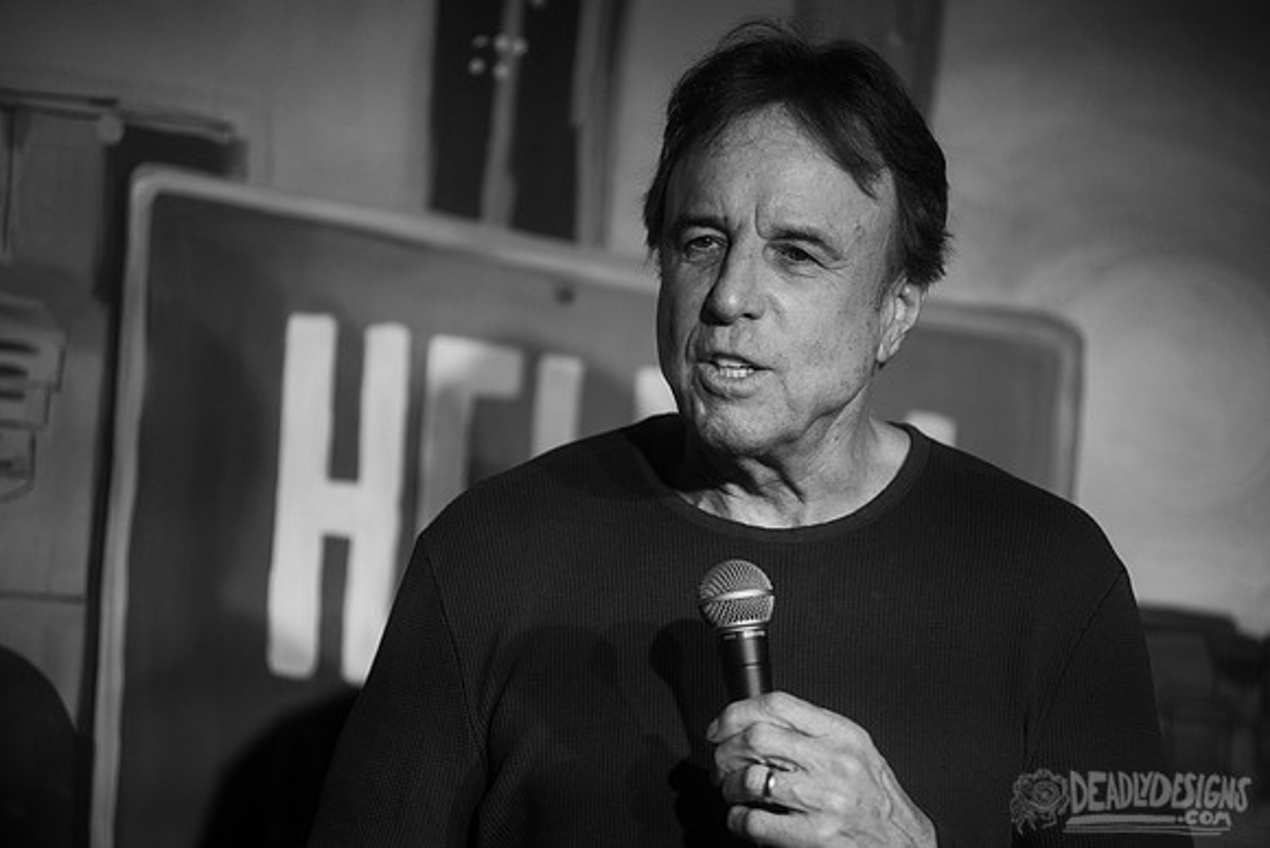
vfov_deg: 6.9
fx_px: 7057
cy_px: 424
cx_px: 635
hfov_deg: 10.3
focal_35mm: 200
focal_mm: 200
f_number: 3.5
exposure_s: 1/320
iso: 2000
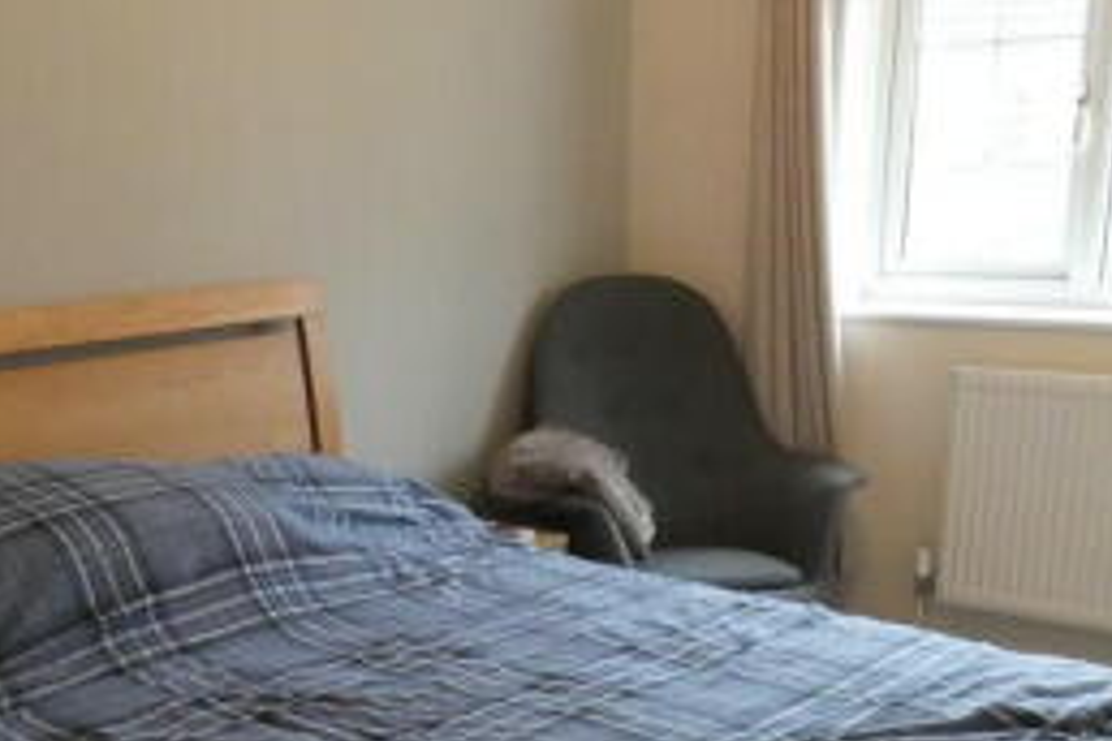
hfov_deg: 41.2
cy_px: 627
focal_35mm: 47
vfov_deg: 27.9
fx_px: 1452
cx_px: 343
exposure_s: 1/60
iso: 640
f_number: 2.8
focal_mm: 3.6
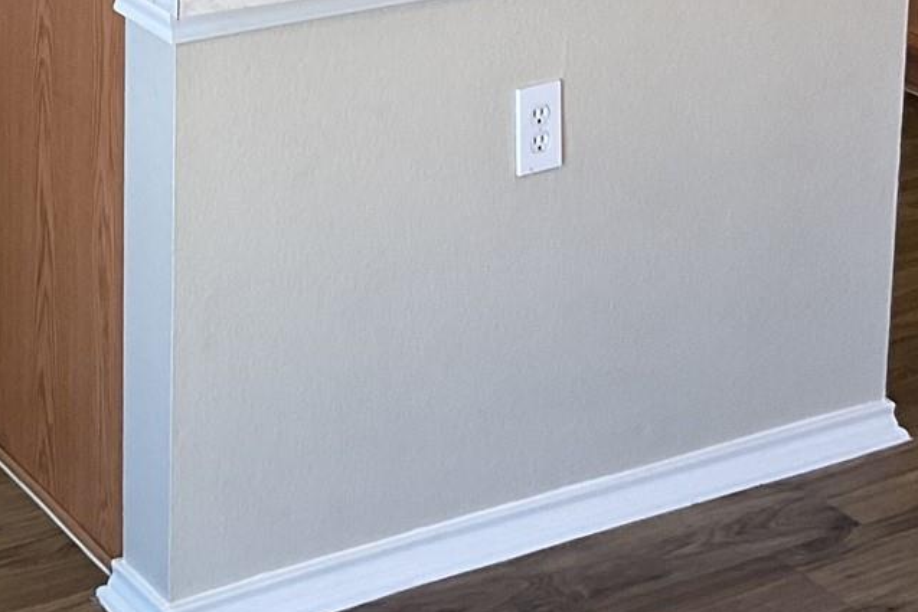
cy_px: -348
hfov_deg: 20.7
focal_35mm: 97
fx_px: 2474
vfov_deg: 13.2
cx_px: 147
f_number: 1.8
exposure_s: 1/60
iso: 40
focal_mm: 3
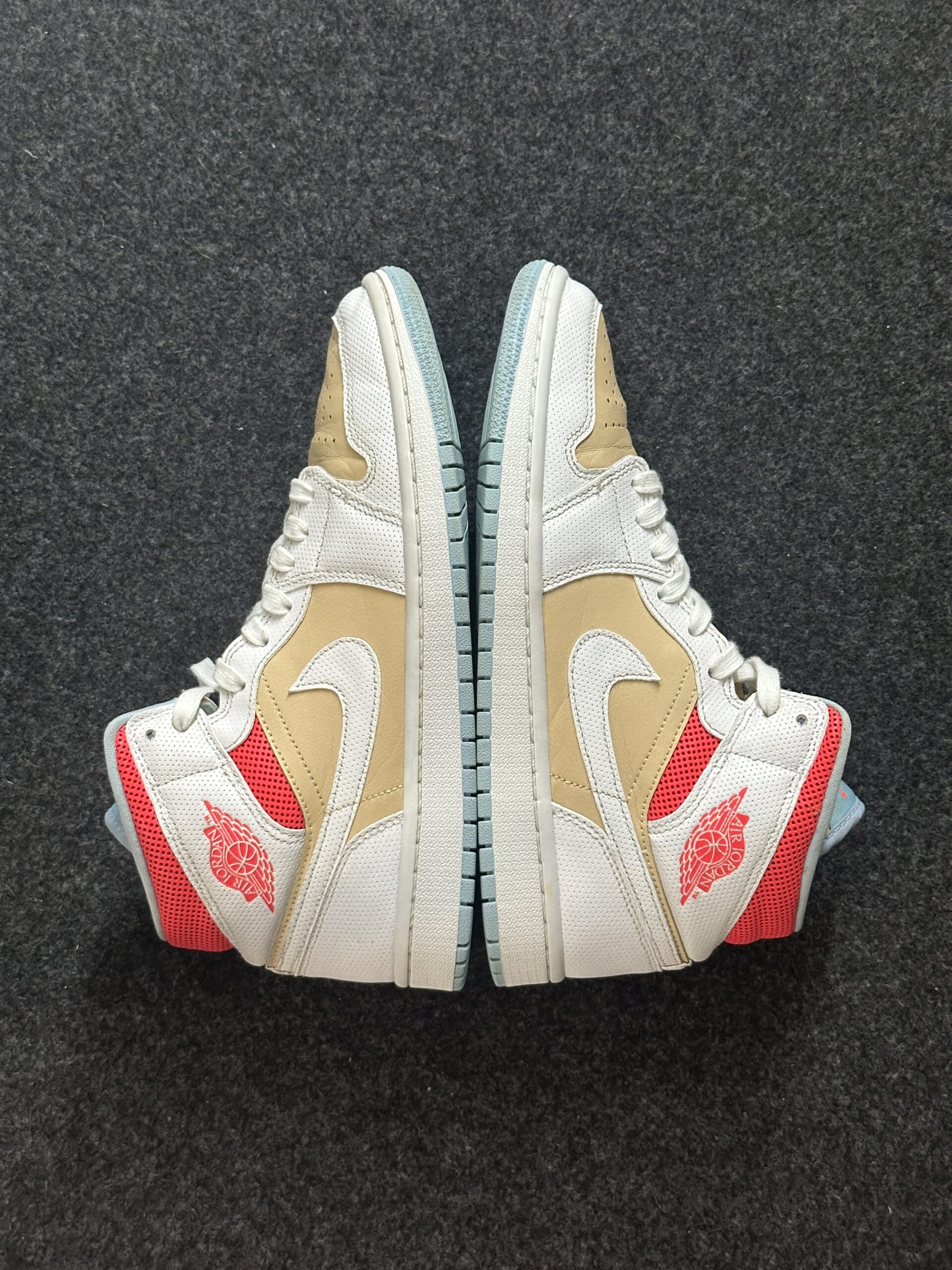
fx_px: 1760
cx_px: 476
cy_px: 635
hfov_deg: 30.3
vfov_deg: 39.7
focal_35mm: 48
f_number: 1.78
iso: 250
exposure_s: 1/53
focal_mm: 6.86
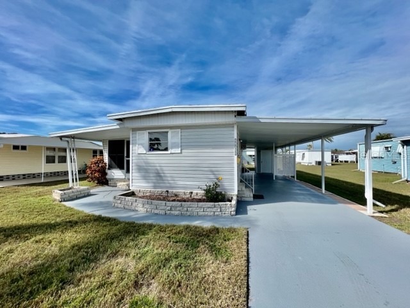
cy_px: 154
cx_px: 205
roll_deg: +0.0
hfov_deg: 106.2
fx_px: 154
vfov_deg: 89.9
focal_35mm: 13
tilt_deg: -0.5
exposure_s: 1/2320
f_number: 1.8
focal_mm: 1.57
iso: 32
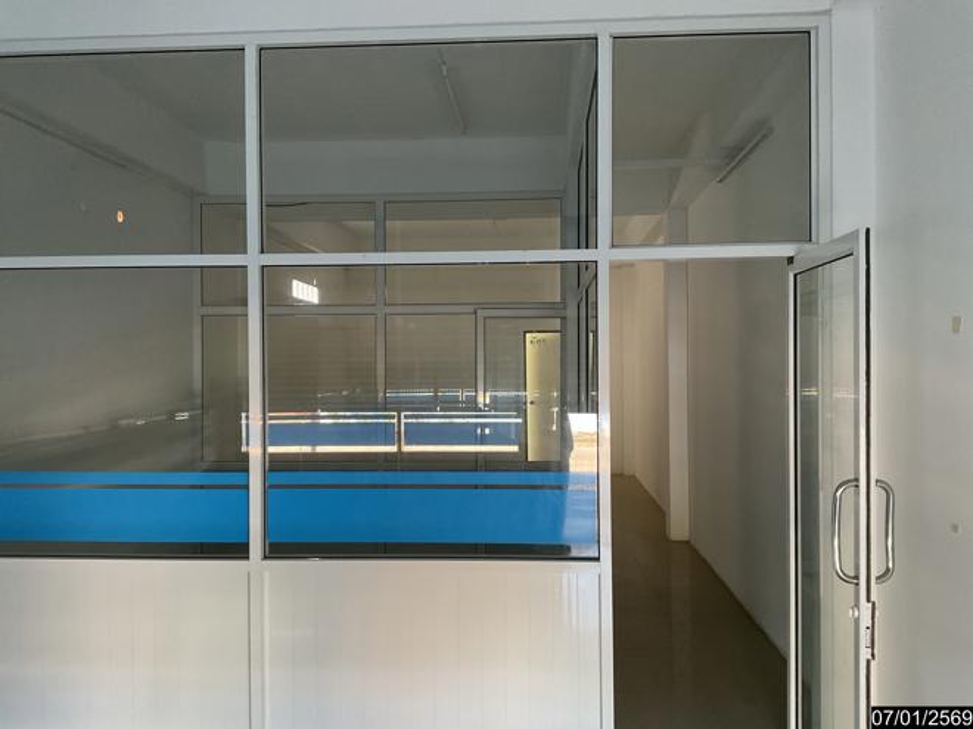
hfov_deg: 61.7
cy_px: 364
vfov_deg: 48.2
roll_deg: +1.2
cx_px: 486
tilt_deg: -0.4
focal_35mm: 29
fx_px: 815
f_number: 1.8
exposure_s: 1/50
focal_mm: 3
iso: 160
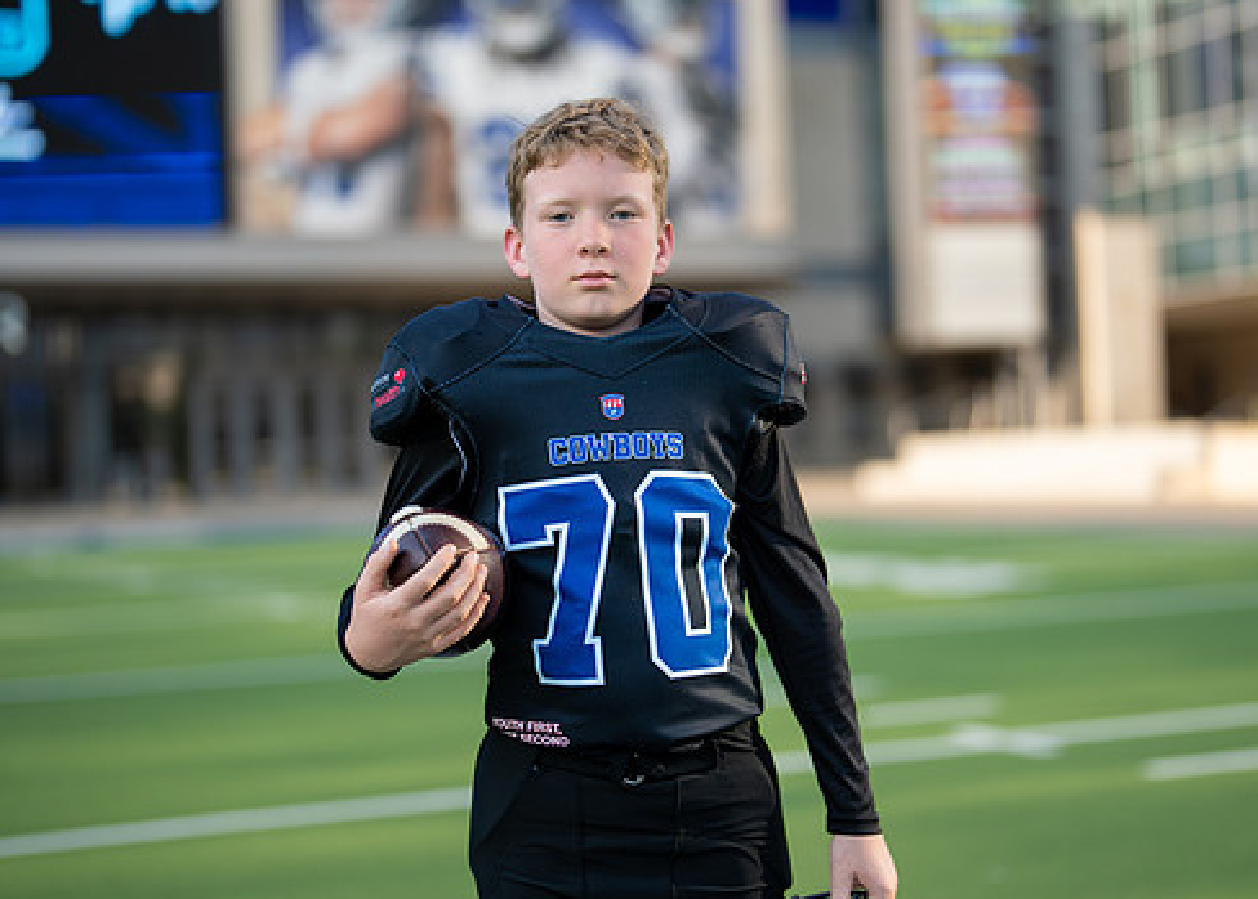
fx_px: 2395
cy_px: 466
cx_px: 654
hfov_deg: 29.4
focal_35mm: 67
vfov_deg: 21.3
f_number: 1.2
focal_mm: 50
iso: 100
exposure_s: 1/3200
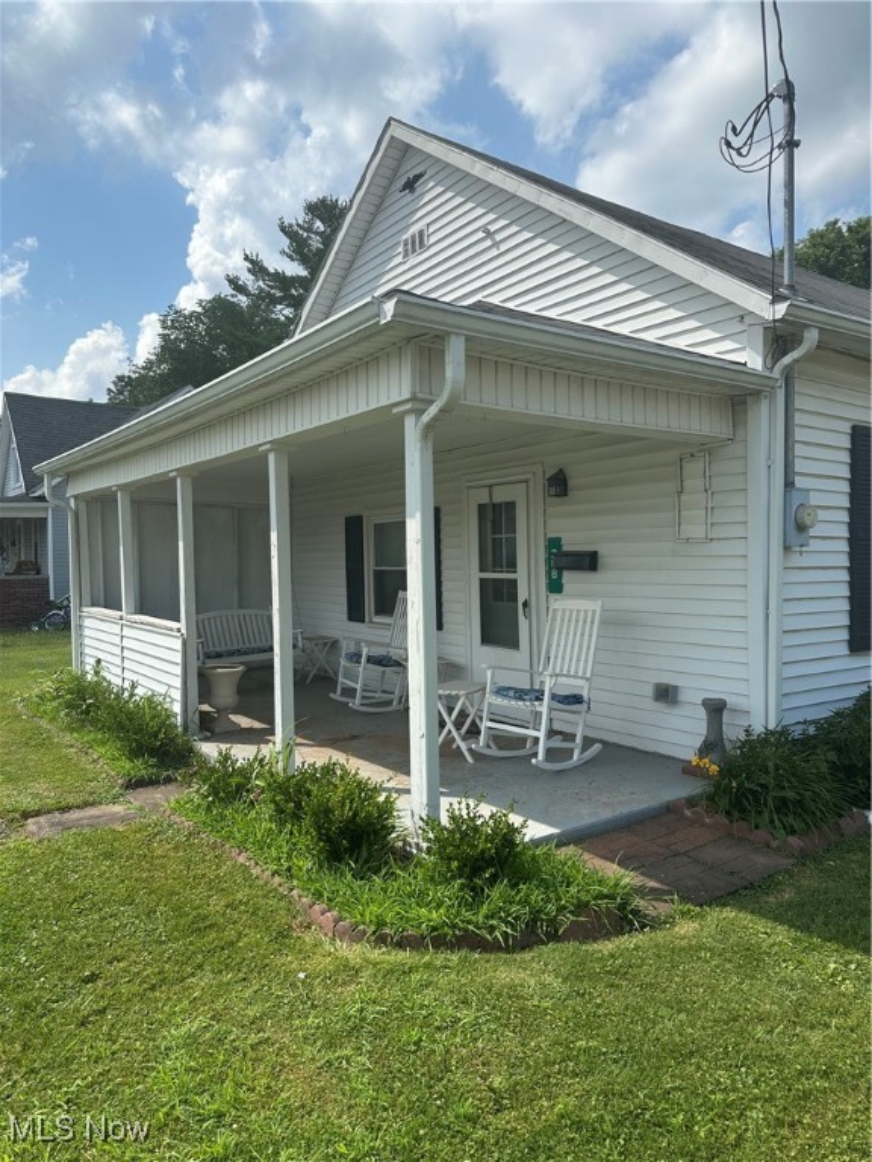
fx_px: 806
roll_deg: +0.5
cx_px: 436
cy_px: 581
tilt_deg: -1.3
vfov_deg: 71.6
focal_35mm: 24
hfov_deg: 56.8
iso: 80
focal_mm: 6.86
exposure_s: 1/4348
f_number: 1.78
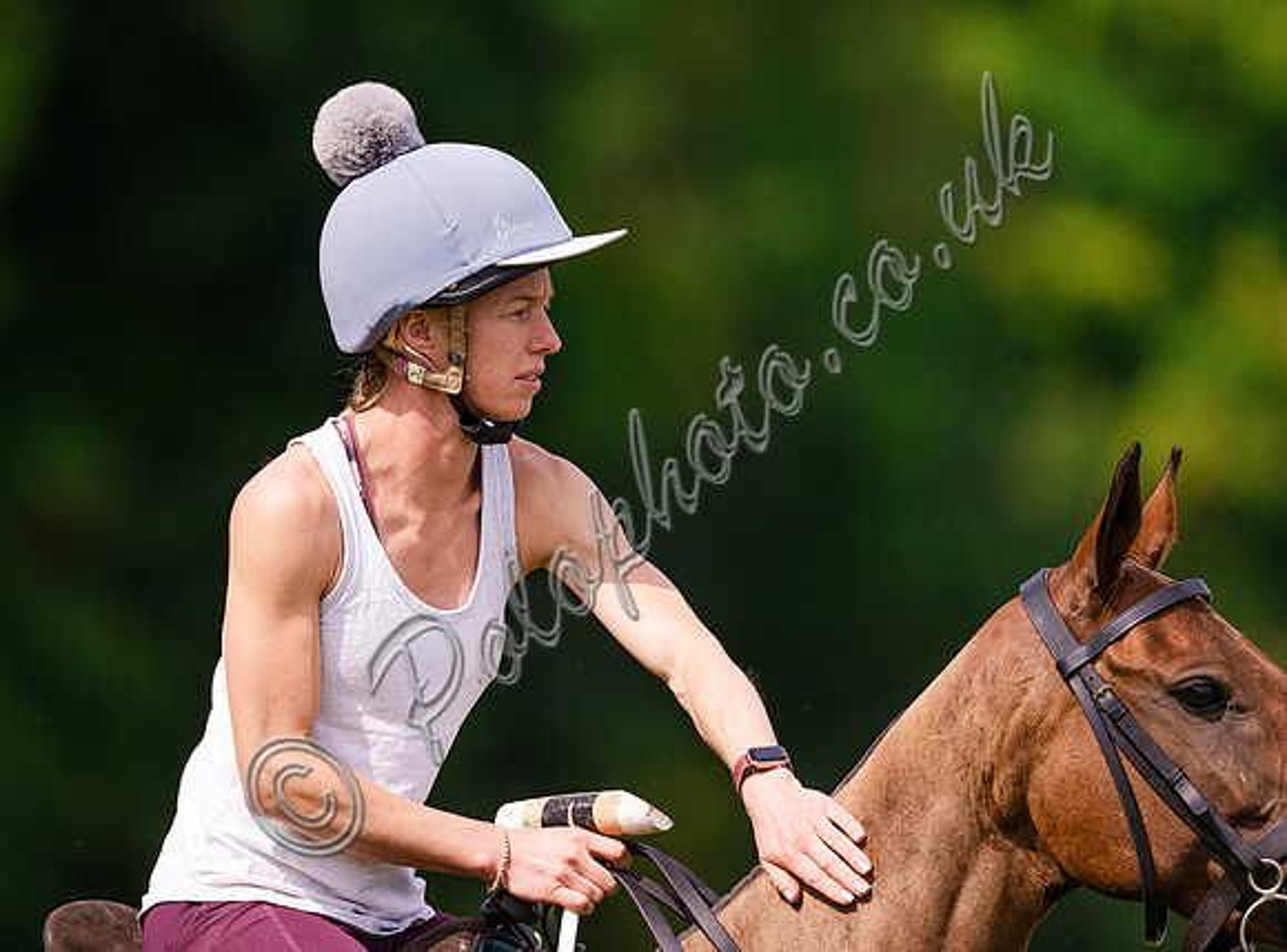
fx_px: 21717
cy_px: 434
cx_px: 509
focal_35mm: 587
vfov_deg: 2.5
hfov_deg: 3.4
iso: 400
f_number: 4
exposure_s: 1/2500
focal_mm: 500
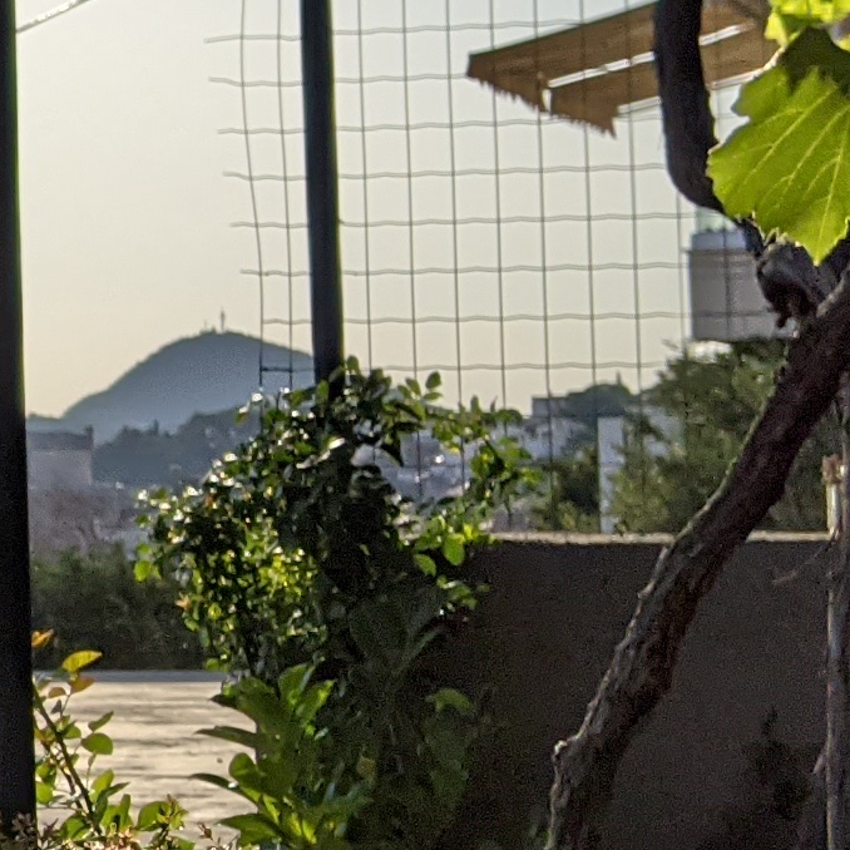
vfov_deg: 12.3
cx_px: -1245
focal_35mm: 142
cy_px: 184
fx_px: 3945
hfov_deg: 10.5
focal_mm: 4.44
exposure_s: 1/7812
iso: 62
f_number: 1.8
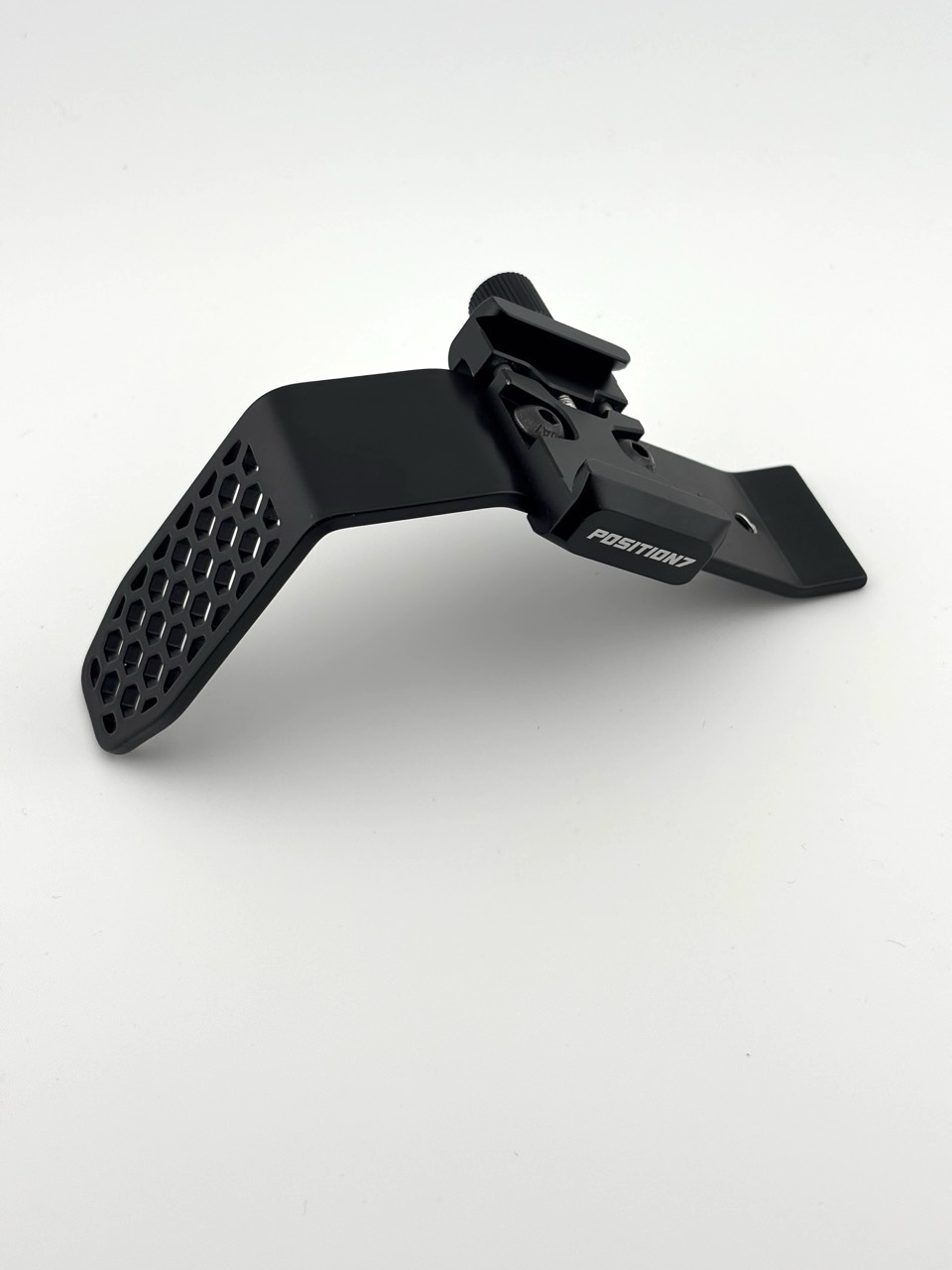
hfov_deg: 28.0
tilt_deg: -48.2
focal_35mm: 52
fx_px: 1907
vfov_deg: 36.8
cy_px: 635
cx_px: 476
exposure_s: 1/1845
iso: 40
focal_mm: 5.96
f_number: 1.6
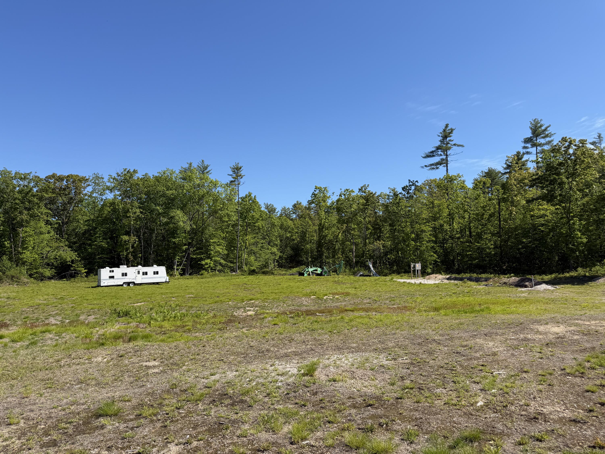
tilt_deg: +11.0
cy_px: 227
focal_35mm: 24
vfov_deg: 56.8
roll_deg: +1.5
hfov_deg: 71.6
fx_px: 419
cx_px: 302
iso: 80
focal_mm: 6.76
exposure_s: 1/3953
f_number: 1.78
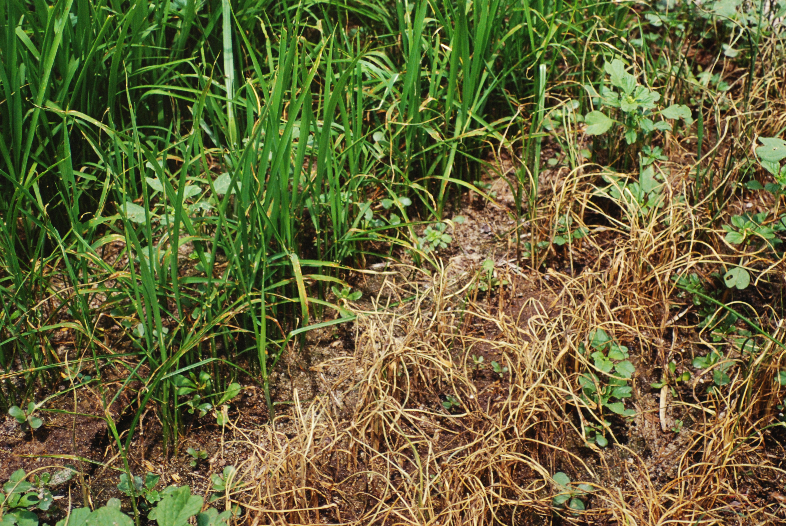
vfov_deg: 15.2
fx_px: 1967
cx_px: 393
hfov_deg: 22.6
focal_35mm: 90
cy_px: 263
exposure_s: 1/60
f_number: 4.5
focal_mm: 60
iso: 400
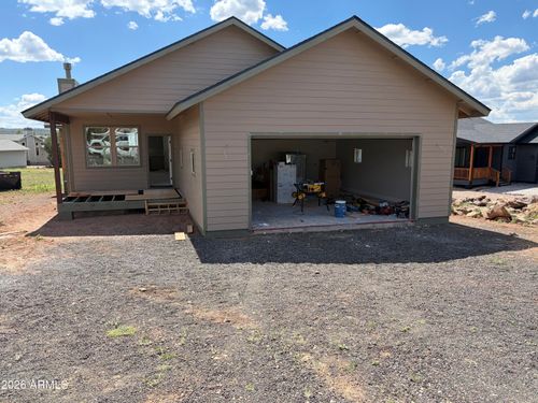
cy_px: 202
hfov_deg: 67.3
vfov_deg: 53.1
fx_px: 404
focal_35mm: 26
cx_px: 269
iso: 64
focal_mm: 5.96
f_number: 1.6
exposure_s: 1/2075
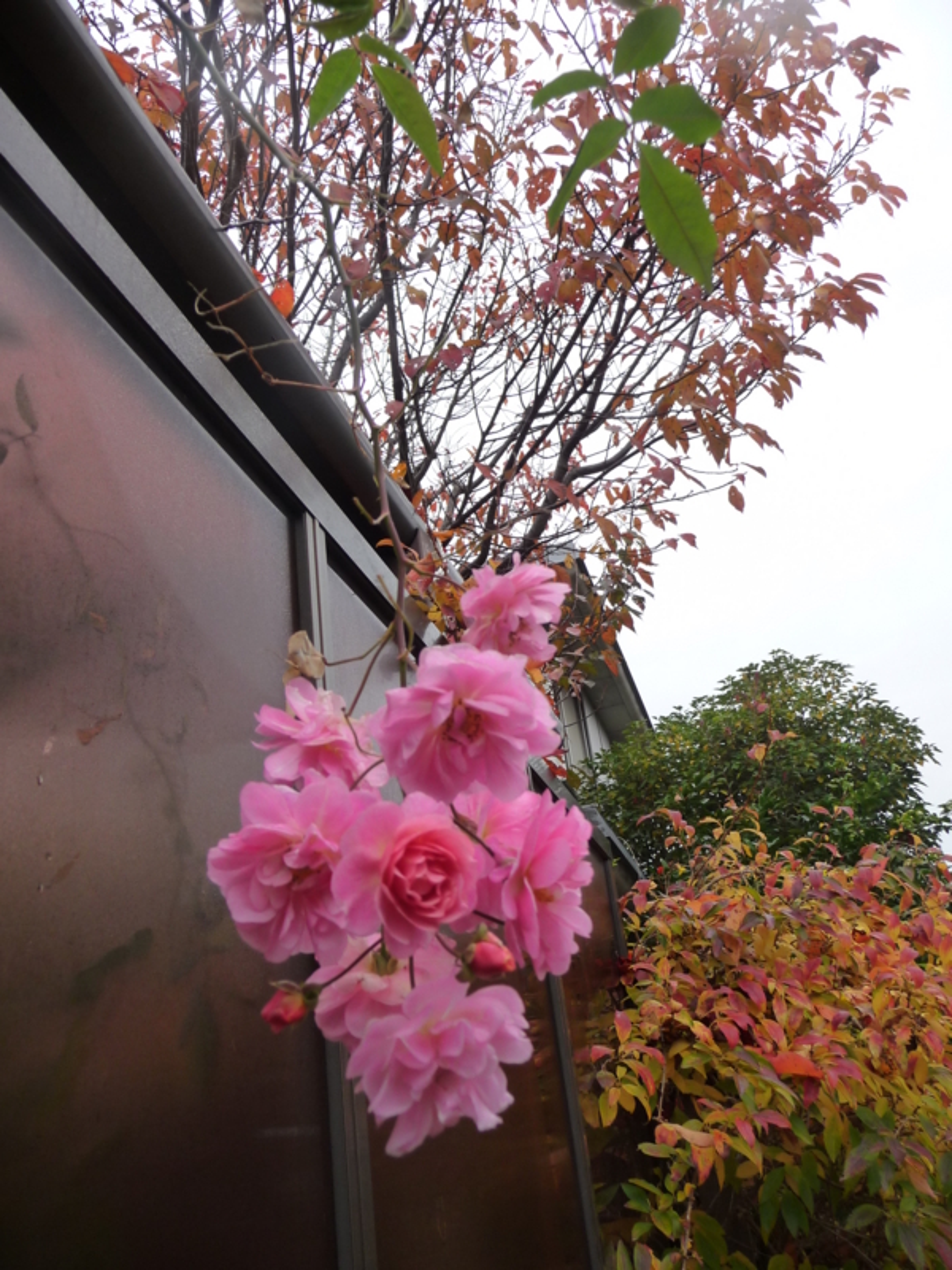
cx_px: 476
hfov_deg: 49.7
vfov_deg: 63.4
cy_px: 635
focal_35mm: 28
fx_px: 1027
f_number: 3.3
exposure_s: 1/250
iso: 160
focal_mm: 4.7
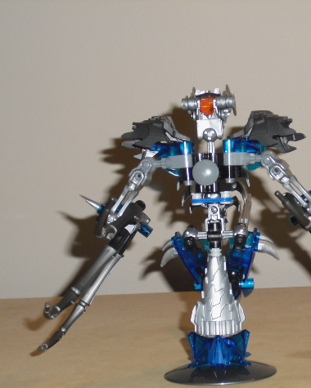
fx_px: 1105
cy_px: 195
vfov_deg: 20.0
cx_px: 216
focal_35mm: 96
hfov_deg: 16.0
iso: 200
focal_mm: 13.1
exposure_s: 1/60
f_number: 4.6
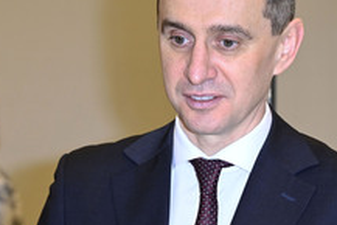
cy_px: 144
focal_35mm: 214
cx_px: 41
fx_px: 2005
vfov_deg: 6.4
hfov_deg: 9.6
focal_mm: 103
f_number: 5
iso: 2000
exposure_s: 1/125
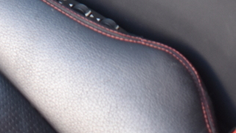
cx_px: -67
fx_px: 895
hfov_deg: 14.4
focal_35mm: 143
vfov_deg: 7.6
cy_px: -243
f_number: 4
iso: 450
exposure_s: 1/60
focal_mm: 18
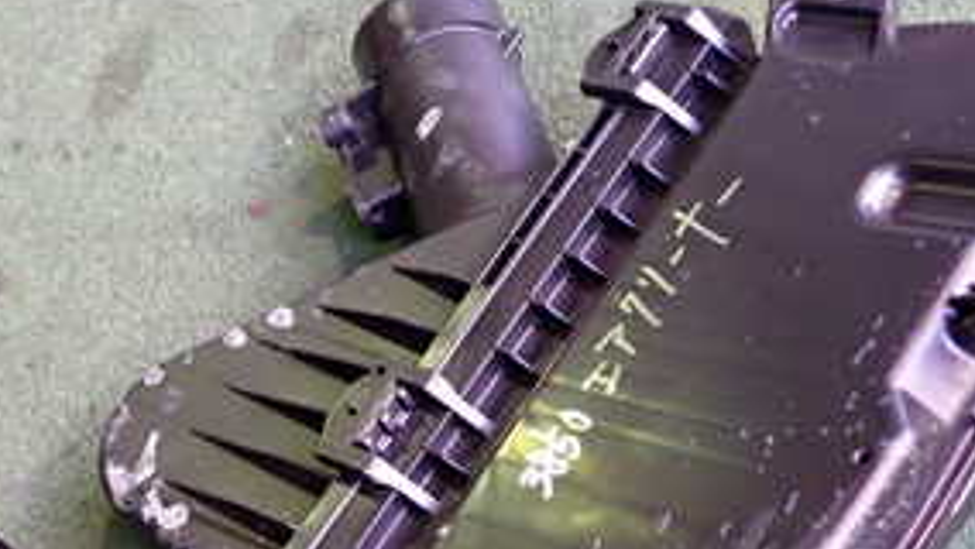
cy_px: 477
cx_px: 292
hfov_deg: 30.2
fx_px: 1785
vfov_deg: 17.3
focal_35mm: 69
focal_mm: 5.4
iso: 400
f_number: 2.3
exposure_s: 1/60
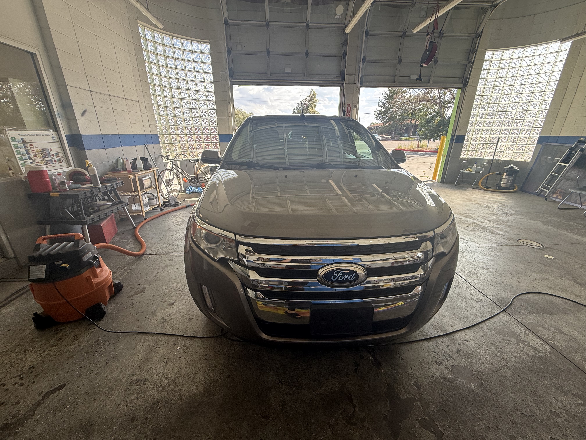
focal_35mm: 14
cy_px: 220
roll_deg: -1.1
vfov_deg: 85.7
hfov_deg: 102.1
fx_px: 237
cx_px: 293
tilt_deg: -20.8
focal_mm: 2.22
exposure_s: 1/135
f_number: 2.2
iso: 64
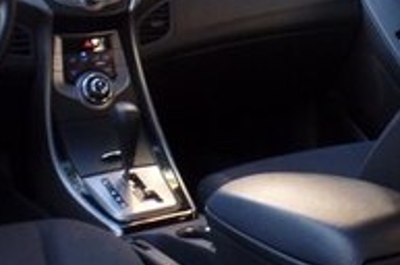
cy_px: -45
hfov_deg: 24.4
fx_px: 910
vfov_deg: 16.0
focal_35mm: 82
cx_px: 321
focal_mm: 4.1
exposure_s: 1/30
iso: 120
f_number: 2.8
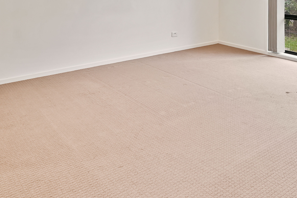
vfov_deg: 32.5
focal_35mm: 37
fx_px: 305
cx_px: 204
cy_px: -9
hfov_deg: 50.7
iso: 180
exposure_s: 1/13
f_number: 4
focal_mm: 14
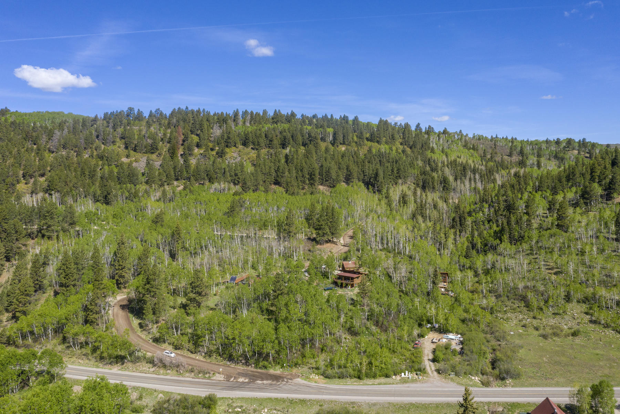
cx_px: 310
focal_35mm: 28
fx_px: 482
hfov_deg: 65.5
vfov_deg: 46.4
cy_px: 207
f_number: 8
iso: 100
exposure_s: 1/120
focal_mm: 10.26
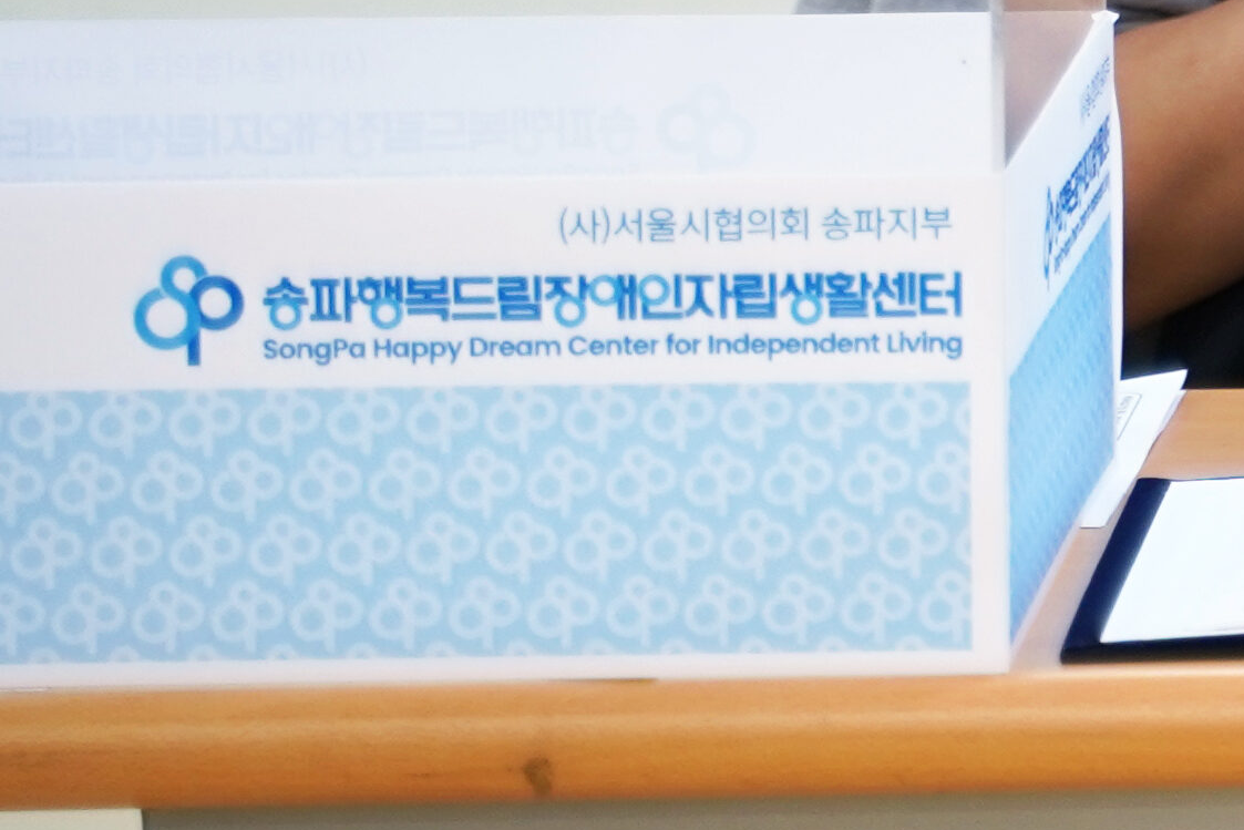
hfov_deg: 5.1
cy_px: -563
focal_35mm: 393
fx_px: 13581
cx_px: 2613
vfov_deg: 3.5
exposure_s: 1/160
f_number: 2.8
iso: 320
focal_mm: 75
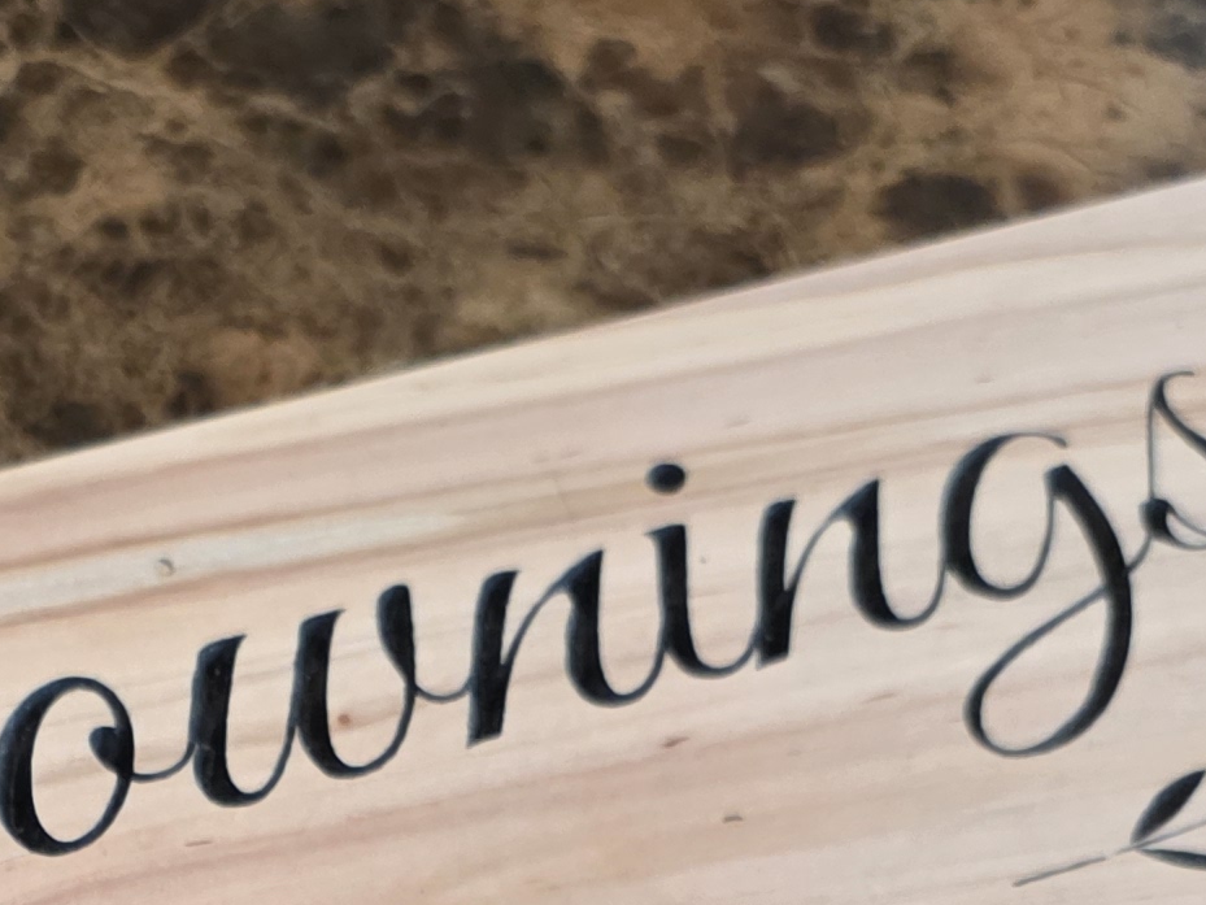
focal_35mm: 99
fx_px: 3450
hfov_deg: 19.3
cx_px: 21
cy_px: 1661
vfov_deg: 13.3
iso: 800
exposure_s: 1/120
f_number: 1.7
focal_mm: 6.25
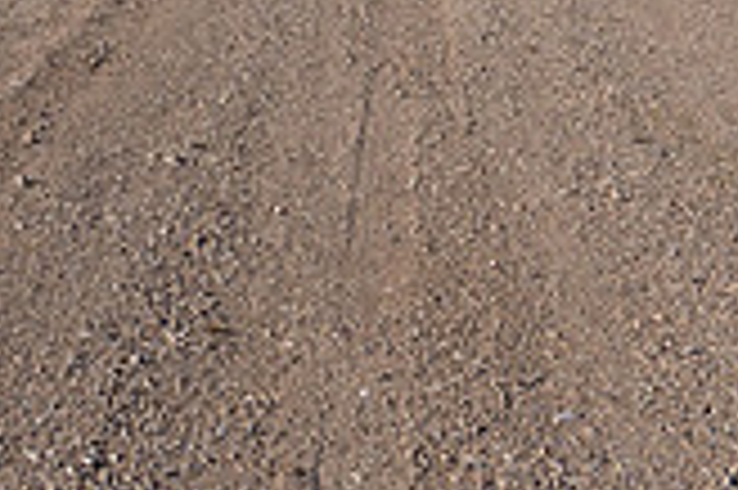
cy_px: -214
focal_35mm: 85
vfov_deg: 15.0
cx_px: -68
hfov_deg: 22.6
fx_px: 1741
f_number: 10
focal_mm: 24
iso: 800
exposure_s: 1/2000
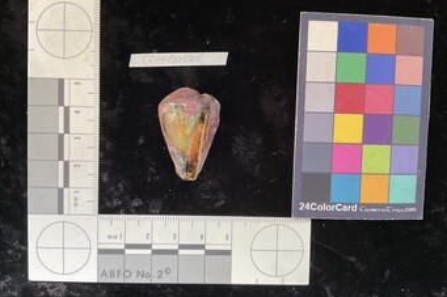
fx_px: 385
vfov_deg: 42.3
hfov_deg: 60.3
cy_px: 141
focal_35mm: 31
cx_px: 220
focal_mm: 3
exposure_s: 1/60
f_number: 1.8
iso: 80
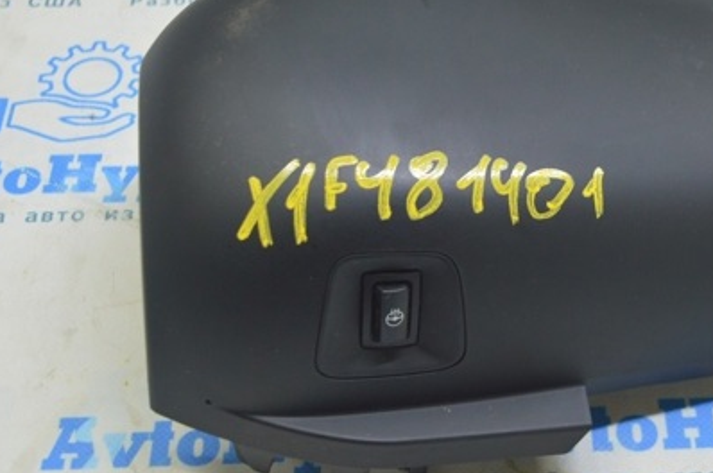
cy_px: 227
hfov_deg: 26.7
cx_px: 539
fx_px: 1479
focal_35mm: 75
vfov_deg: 18.2
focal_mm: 31
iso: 400
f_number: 5.6
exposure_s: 1/20
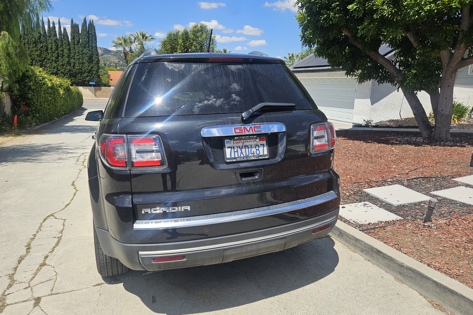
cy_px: 147
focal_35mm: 24
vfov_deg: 53.1
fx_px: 315
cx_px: 236
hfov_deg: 73.7
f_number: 1.8
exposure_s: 1/1668
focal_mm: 5.4
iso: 25
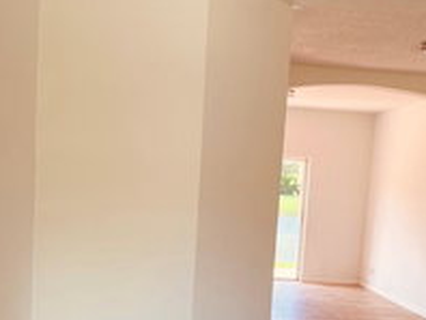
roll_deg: -4.6
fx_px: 690
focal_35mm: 56
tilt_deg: -8.0
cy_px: 286
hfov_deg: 34.2
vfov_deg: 25.4
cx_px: 248
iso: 32
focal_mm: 4.25
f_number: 1.8
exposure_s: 1/121
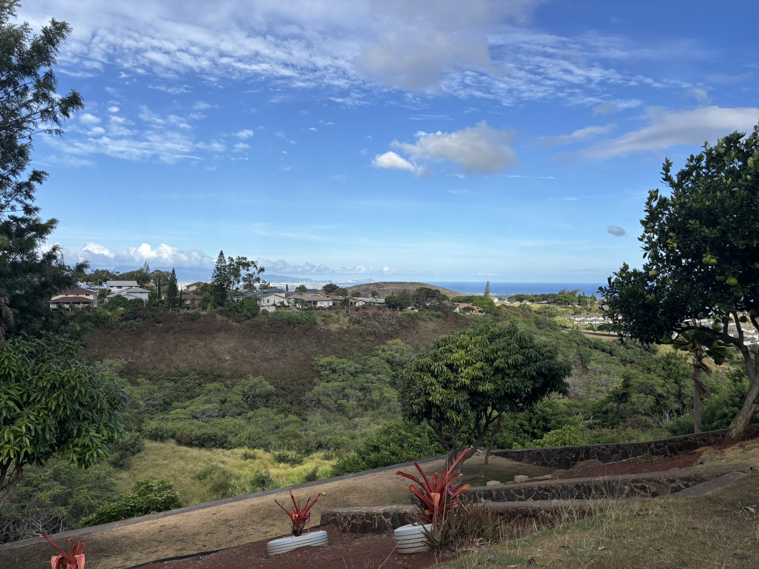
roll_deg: +0.3
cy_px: 284
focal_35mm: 26
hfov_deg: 67.3
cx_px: 380
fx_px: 570
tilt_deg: -1.1
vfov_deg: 53.1
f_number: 1.6
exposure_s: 1/3311
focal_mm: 5.96
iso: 50
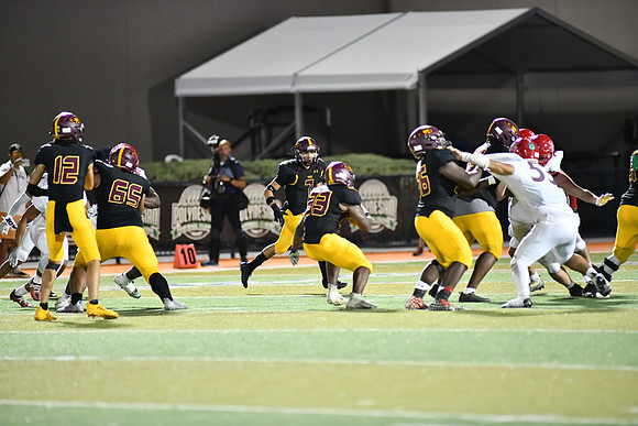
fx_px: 5318
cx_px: 319
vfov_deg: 4.6
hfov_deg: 6.9
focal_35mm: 300
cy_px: 213
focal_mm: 300
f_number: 2.8
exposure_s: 1/1000
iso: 8000
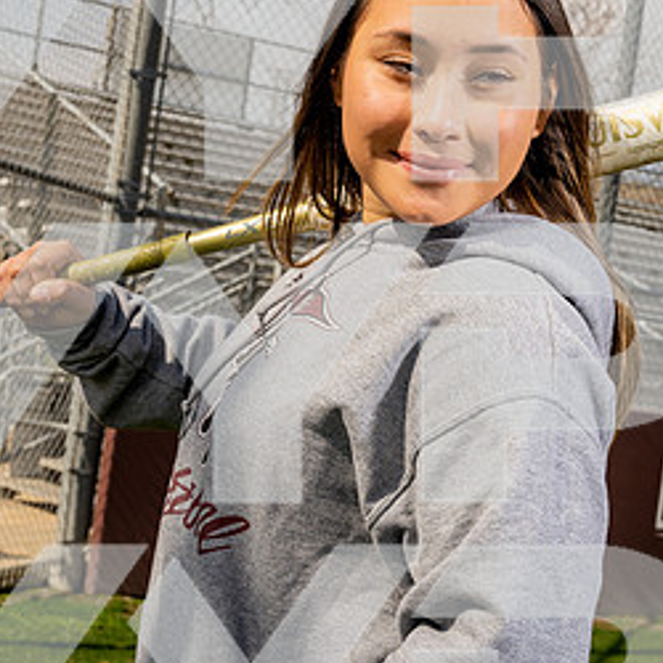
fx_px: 1755
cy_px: 365
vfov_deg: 21.4
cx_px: 369
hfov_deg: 21.4
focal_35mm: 81
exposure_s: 1/250
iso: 100
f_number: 10
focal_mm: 41
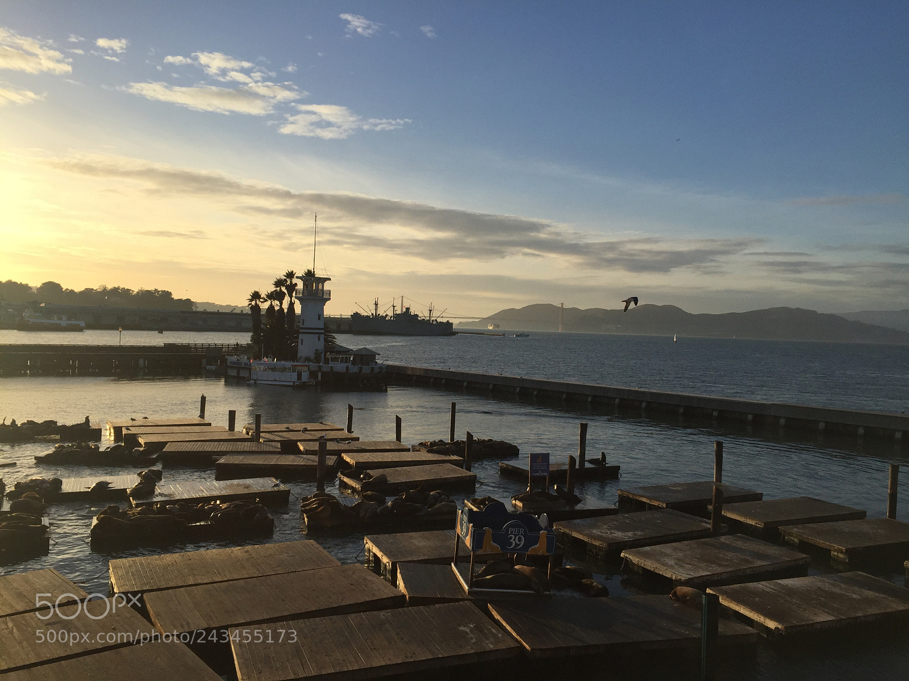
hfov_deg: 61.7
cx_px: 454
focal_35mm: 29
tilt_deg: -1.7
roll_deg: -3.0
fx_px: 762
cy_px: 340
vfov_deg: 48.2
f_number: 2.2
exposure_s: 1/2198
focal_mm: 4.15
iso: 32
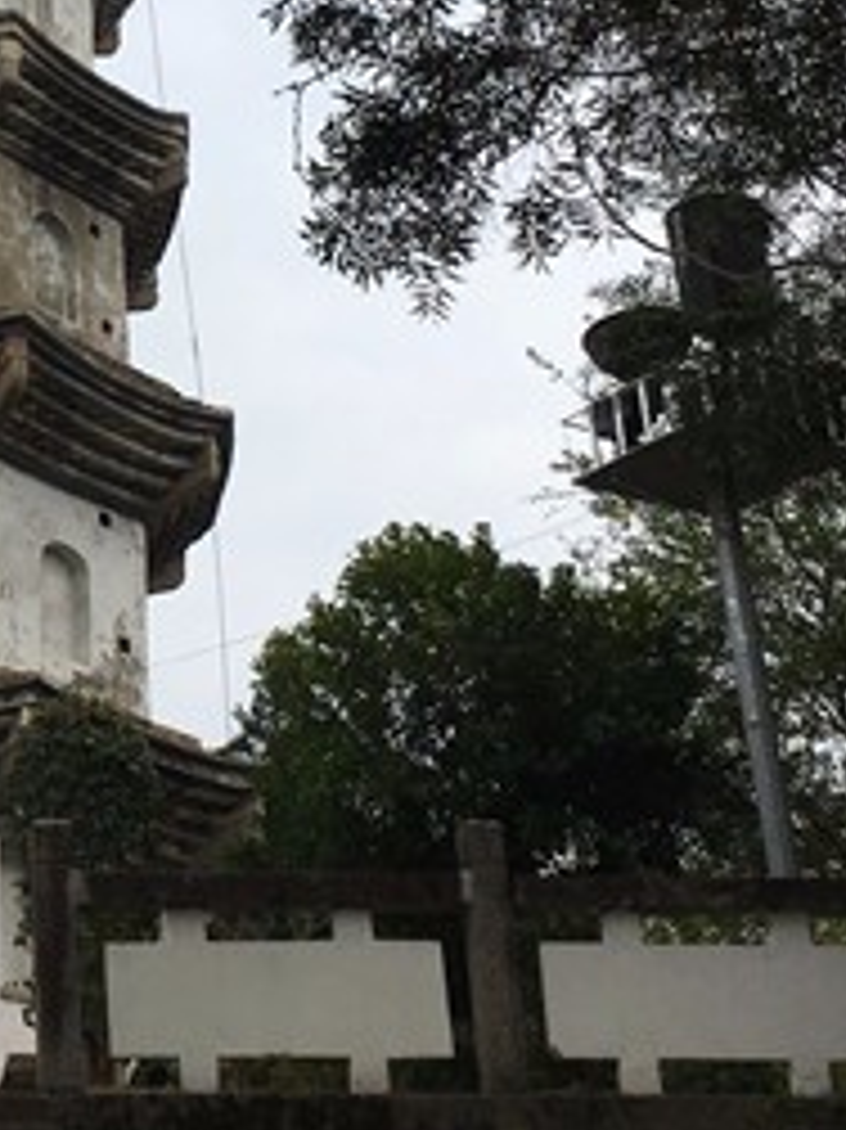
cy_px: 221
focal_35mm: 77
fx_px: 2511
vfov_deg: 24.9
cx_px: -76
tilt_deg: +28.2
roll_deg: -0.4
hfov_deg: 18.4
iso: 25
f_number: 2.2
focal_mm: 4.15
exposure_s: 1/2959
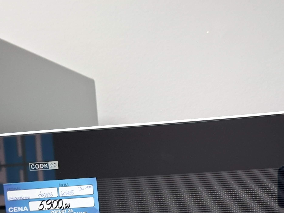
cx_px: 223
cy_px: 202
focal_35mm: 49
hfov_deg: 37.6
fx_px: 402
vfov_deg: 28.2
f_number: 1.8
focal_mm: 5.54
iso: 250
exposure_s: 1/33
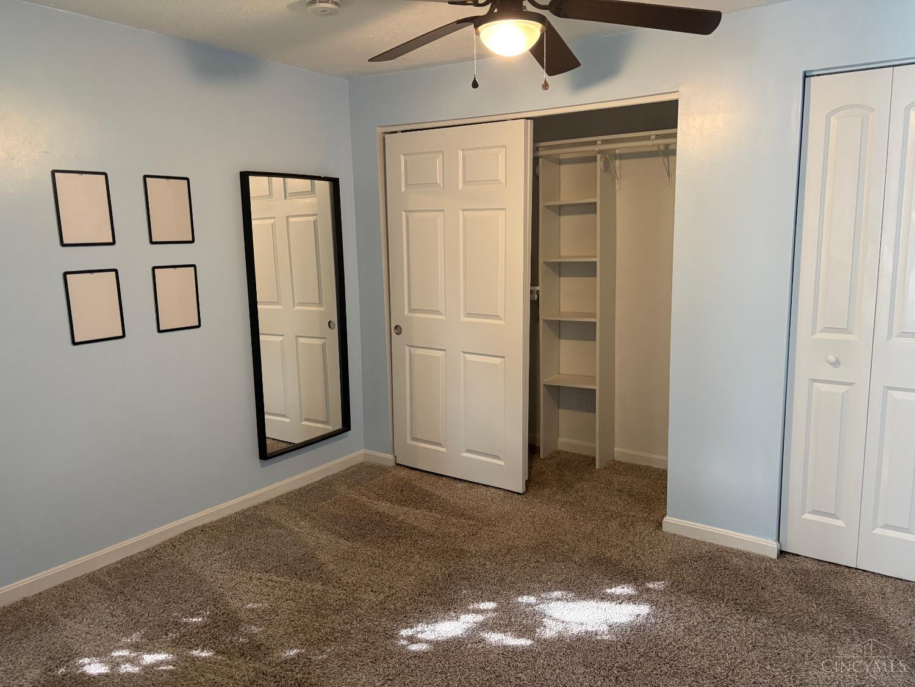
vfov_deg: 53.1
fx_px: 687
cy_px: 344
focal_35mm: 26
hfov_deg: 67.3
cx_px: 458
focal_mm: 5.96
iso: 250
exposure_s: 1/60
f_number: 1.6
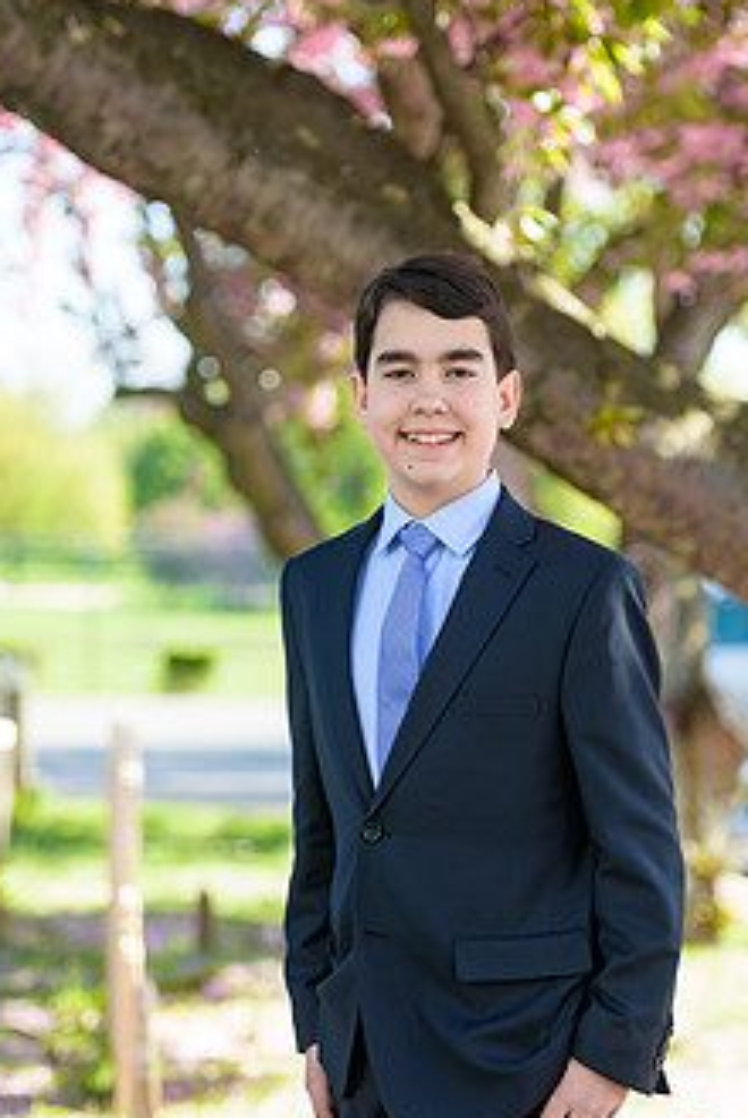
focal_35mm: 112
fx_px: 3483
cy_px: 534
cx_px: 415
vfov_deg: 18.2
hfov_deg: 12.3
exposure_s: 1/1600
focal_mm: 82
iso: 400
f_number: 3.2
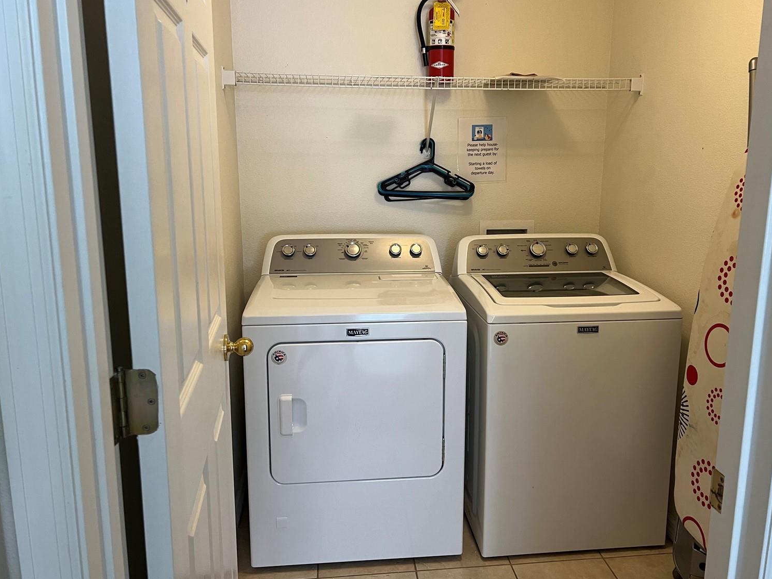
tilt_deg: -10.1
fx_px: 624
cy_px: 269
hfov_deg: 63.4
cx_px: 406
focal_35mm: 28
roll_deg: +0.7
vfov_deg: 49.7
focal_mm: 5.7
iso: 100
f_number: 1.5
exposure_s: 1/60
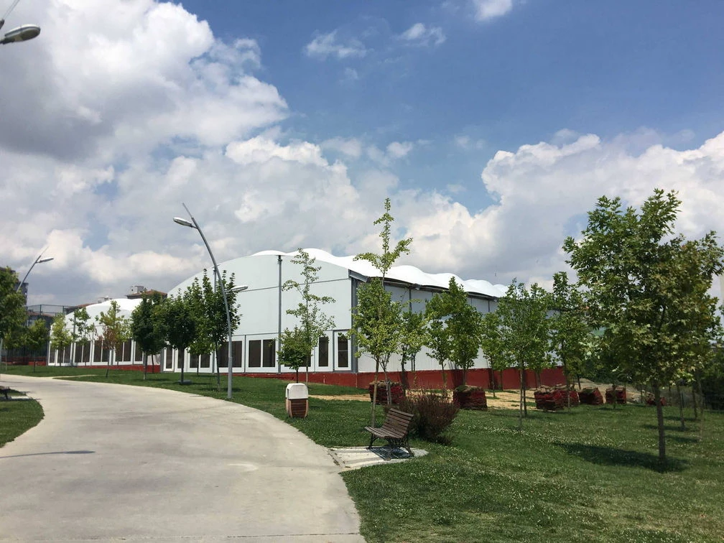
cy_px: 272
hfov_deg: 61.7
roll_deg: +0.1
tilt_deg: +10.2
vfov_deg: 48.2
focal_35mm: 29
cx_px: 362
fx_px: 607
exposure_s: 1/2747
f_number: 2.2
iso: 25
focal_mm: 4.15
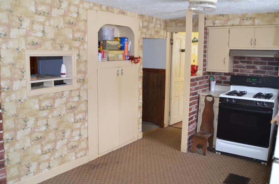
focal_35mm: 32
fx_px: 247
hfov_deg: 58.7
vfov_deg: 40.9
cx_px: 121
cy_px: 88
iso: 800
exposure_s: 1/60
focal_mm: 18
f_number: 3.5
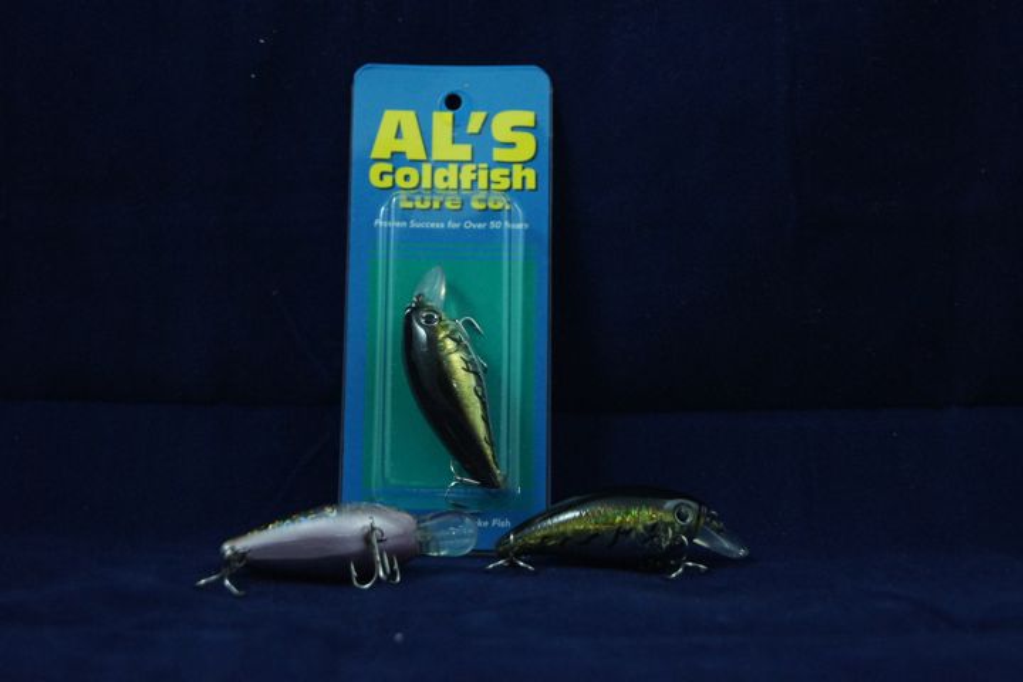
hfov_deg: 27.0
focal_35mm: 75
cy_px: 341
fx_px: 2131
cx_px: 512
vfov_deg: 18.2
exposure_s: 1/100
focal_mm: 50
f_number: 5.6
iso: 1600
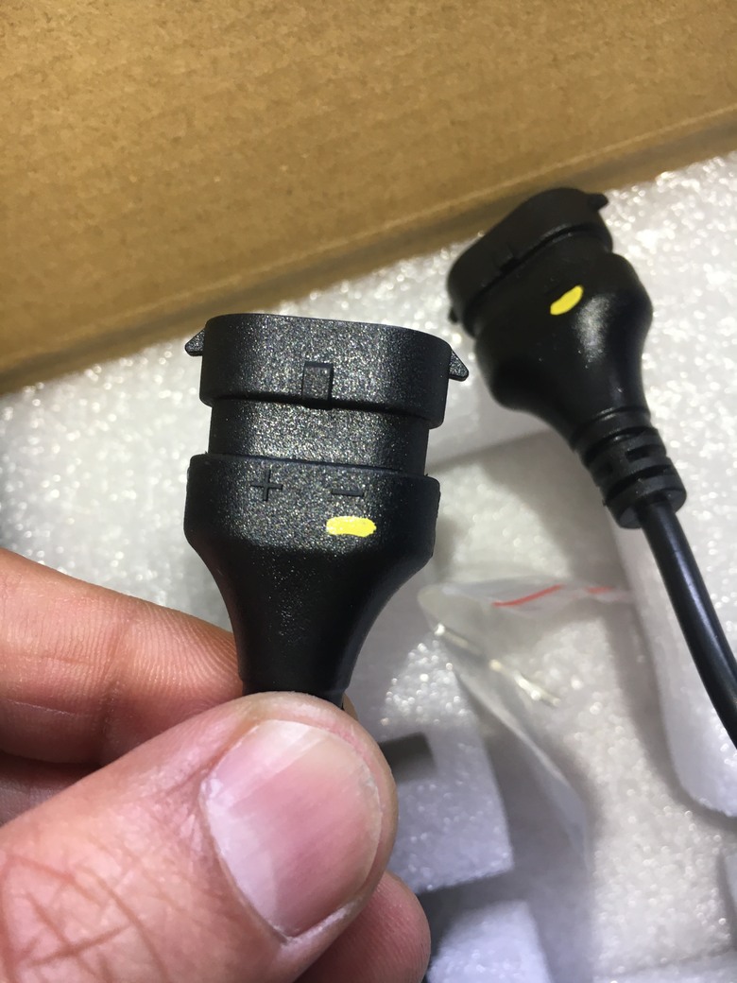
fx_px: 823
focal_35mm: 29
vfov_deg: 61.7
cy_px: 492
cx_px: 368
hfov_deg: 48.2
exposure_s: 1/30
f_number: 2.2
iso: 32
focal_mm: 4.15
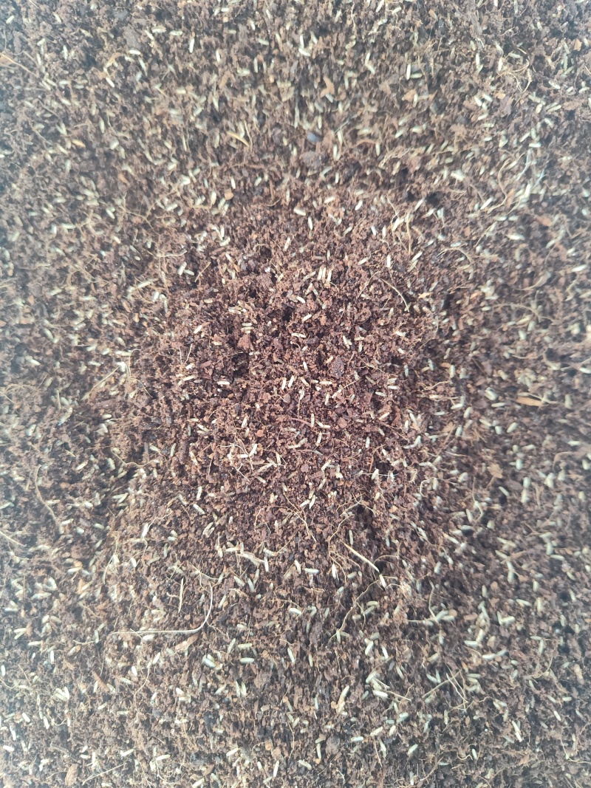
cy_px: 394
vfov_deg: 71.6
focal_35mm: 24
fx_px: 546
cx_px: 296
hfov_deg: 56.8
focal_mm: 5.26
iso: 1775
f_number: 1.65
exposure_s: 1/50
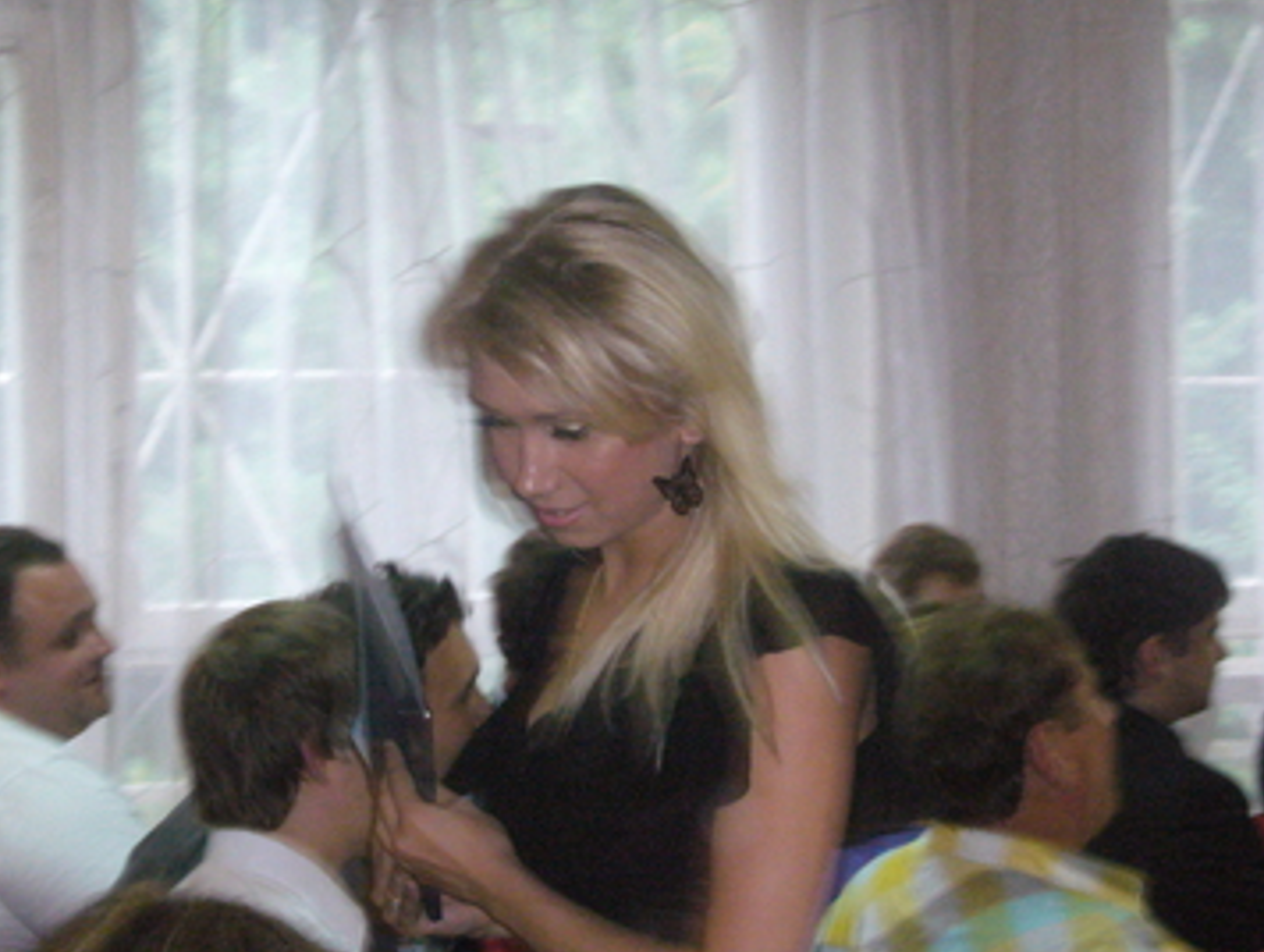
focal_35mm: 101
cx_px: 490
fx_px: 3693
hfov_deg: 19.4
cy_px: 529
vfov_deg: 14.7
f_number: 4.8
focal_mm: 13.2
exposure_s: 1/30
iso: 400
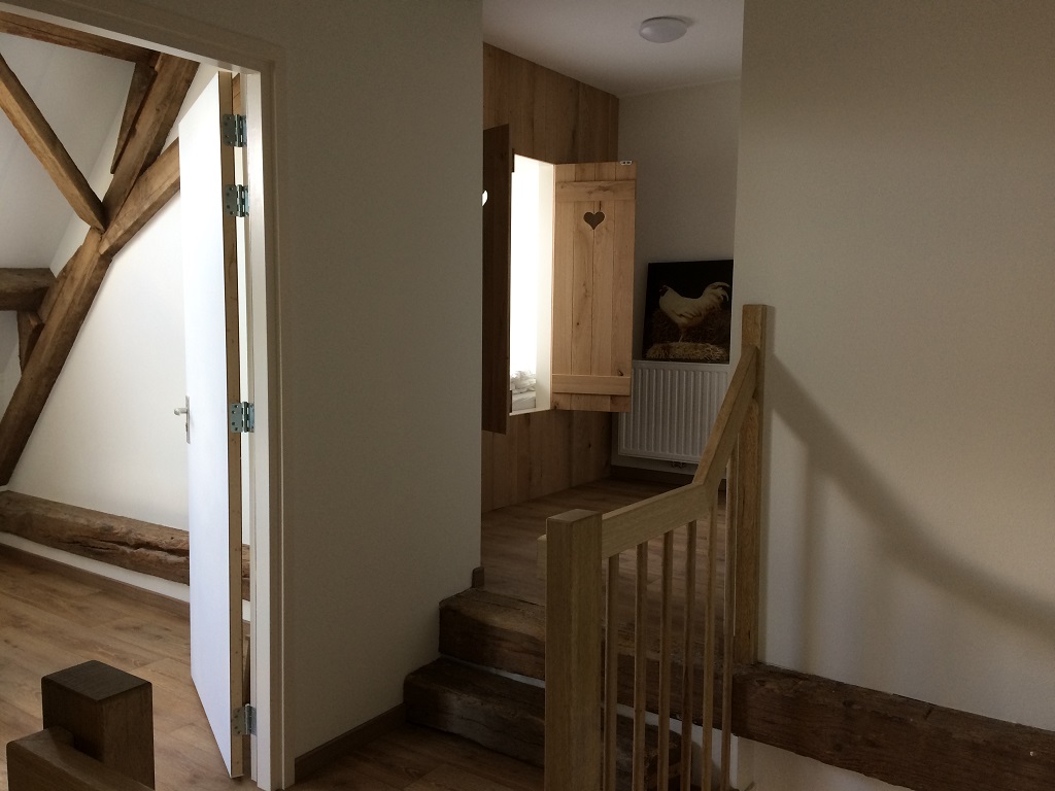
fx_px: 884
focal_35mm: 29
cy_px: 396
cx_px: 528
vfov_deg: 48.2
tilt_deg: -4.6
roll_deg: +0.2
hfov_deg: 61.7
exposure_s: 1/33
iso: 100
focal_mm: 4.15
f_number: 2.2
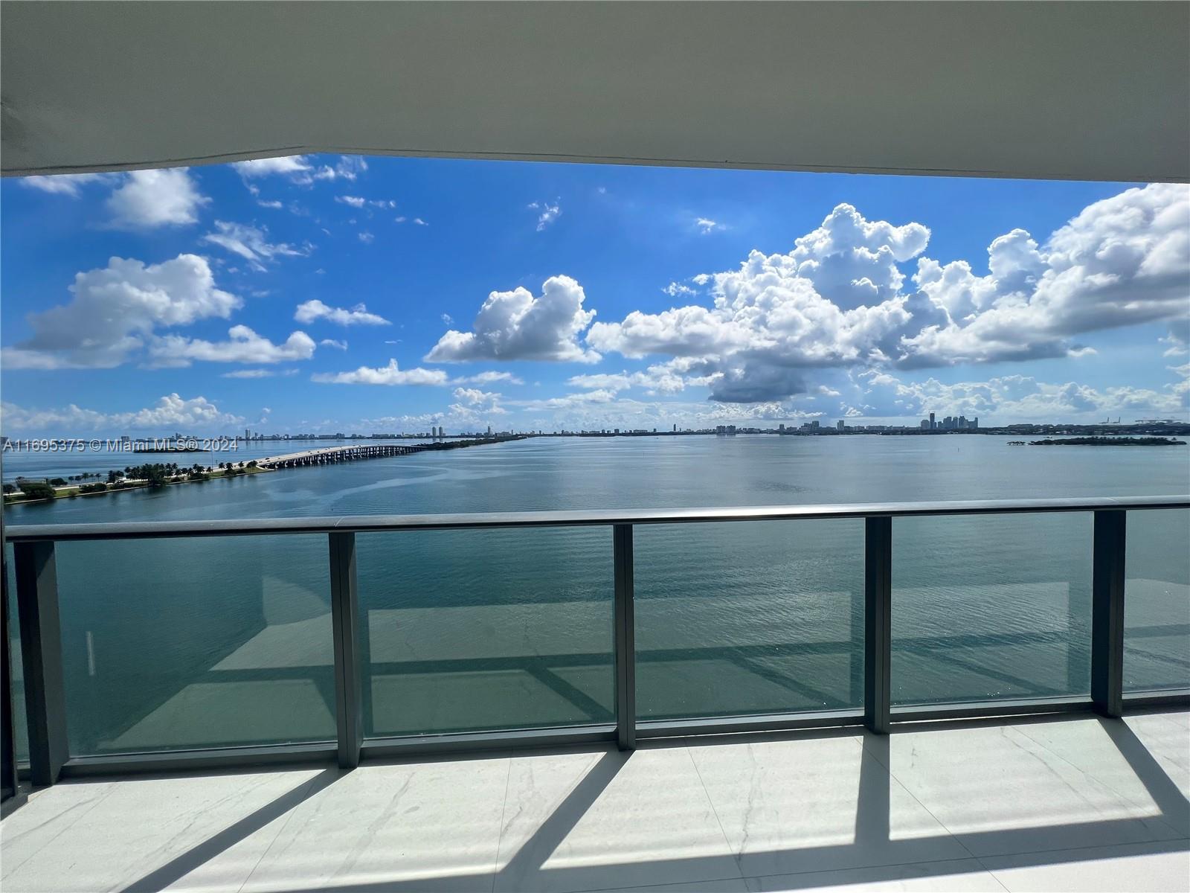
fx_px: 447
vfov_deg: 89.9
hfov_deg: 106.2
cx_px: 595
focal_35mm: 13
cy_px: 446
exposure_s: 1/4785
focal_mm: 1.57
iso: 40
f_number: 1.8
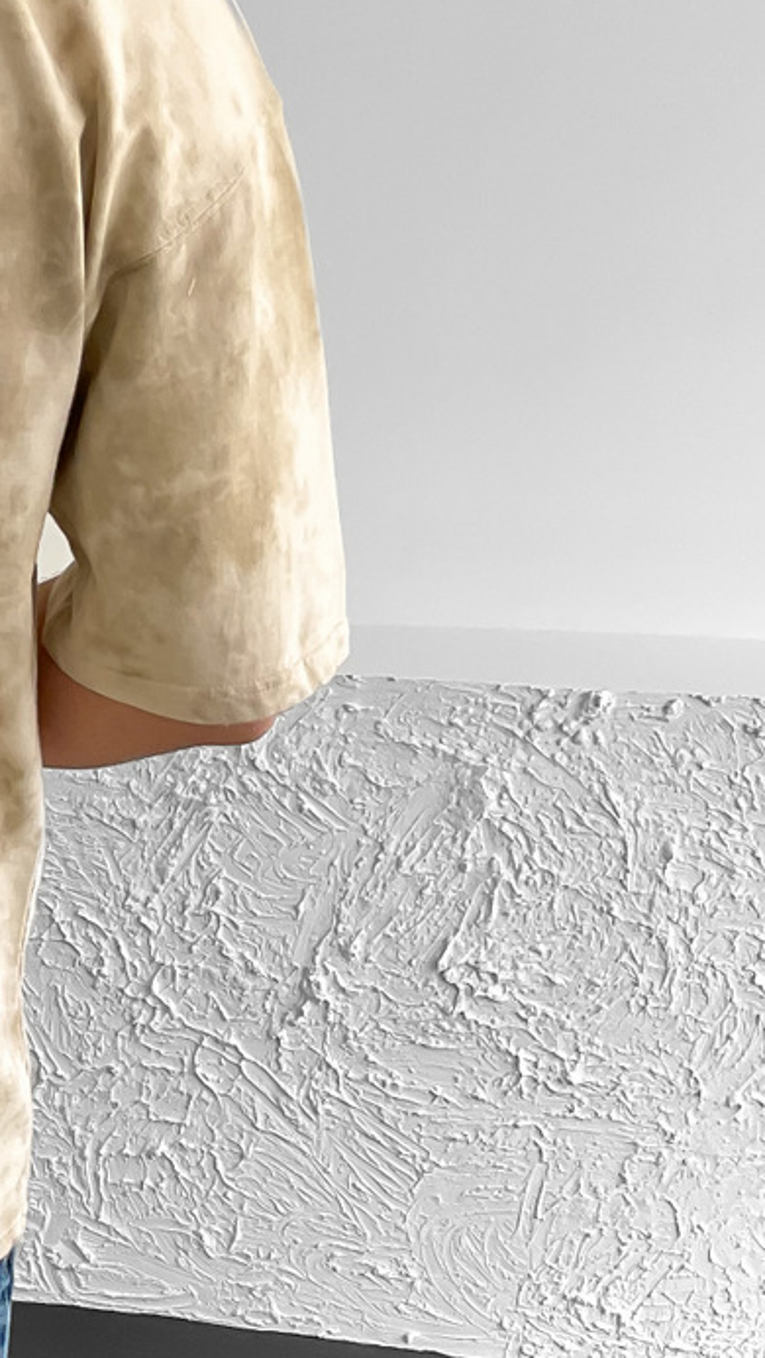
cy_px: 1150
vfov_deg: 28.1
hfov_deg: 15.5
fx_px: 2629
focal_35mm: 73
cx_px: -332
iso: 32
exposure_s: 1/120
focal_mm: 3
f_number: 1.8
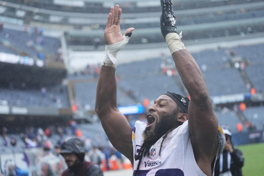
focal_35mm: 100
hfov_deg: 20.4
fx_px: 733
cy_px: 88
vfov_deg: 13.7
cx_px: 132
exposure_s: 1/1600
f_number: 4.5
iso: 1000
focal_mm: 100
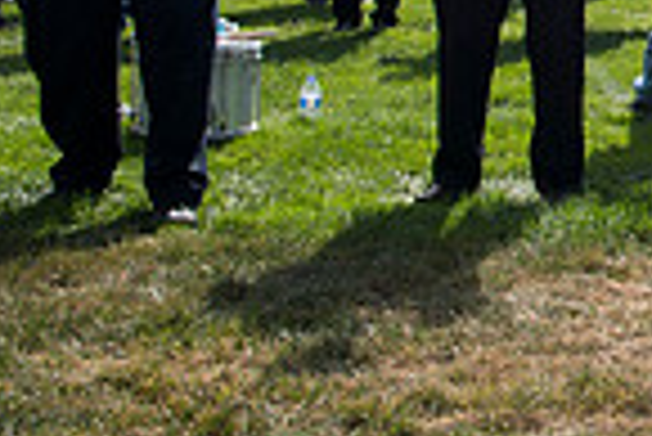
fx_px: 1740
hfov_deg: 17.6
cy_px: -124
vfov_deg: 13.8
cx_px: 1138
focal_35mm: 96
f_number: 4.5
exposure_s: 1/1600
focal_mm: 24
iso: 250
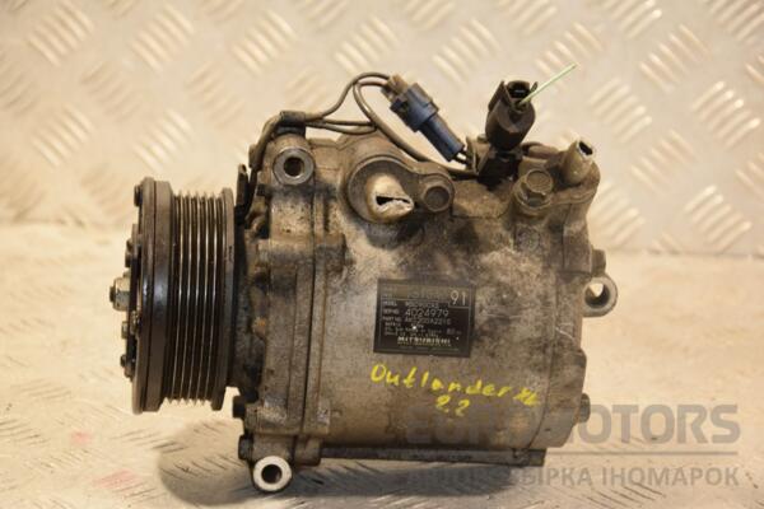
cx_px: 382
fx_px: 2228
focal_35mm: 105
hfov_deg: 19.5
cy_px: 254
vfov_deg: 13.0
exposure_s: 1/100
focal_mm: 70
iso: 800
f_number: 5.3
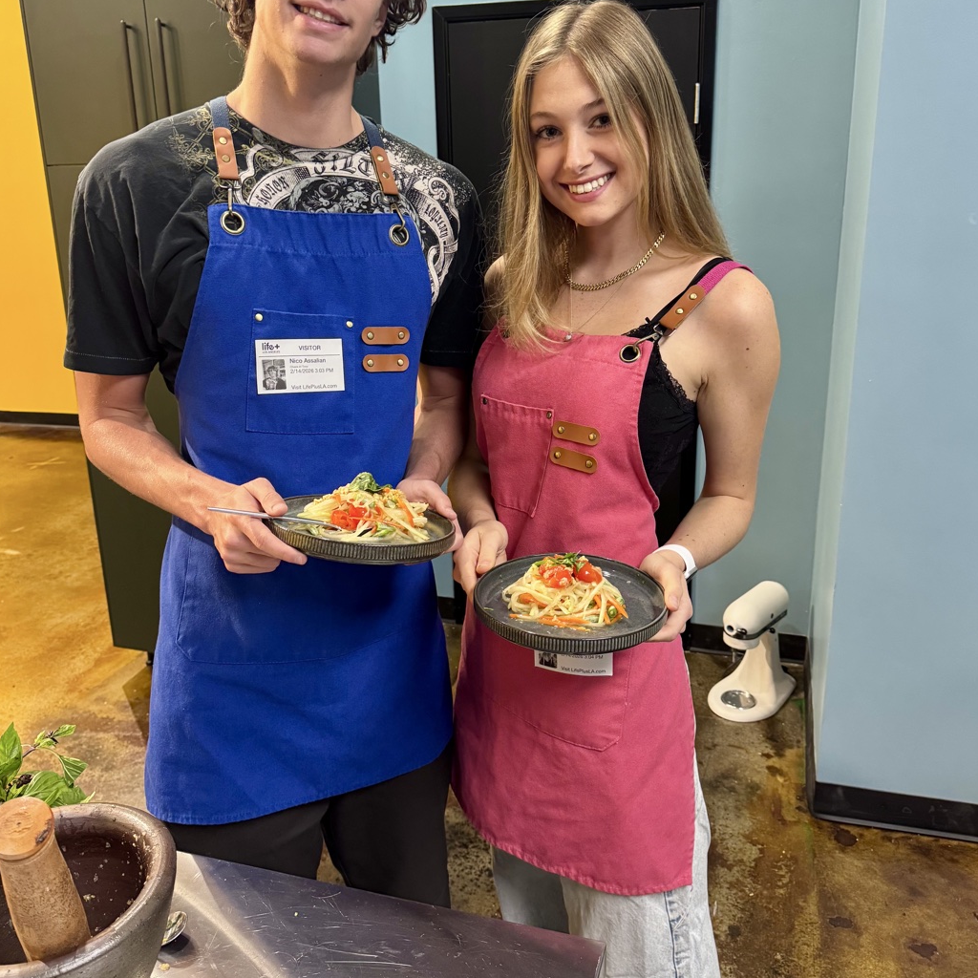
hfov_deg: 55.6
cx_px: 491
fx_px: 927
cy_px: 448
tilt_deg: -17.9
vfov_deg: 55.6
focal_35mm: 29
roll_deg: +0.1
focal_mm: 6.76
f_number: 1.78
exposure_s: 1/60
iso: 400
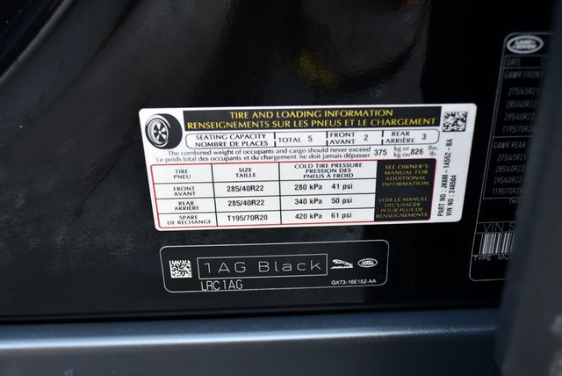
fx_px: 812
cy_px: 188
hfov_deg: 38.2
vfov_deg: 26.0
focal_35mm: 52
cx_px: 281
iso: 800
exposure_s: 1/125
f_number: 4.2
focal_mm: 26
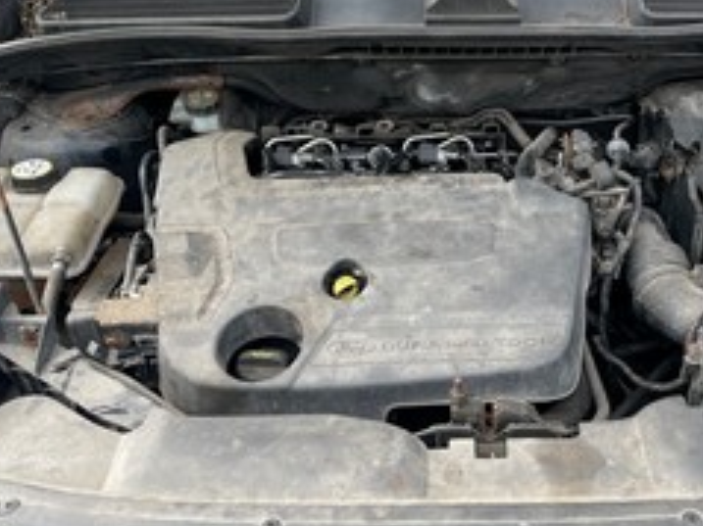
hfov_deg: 48.2
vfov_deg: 37.7
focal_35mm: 38
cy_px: 279
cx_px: 468
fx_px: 771
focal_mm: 4.2
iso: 32
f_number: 1.6
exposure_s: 1/477
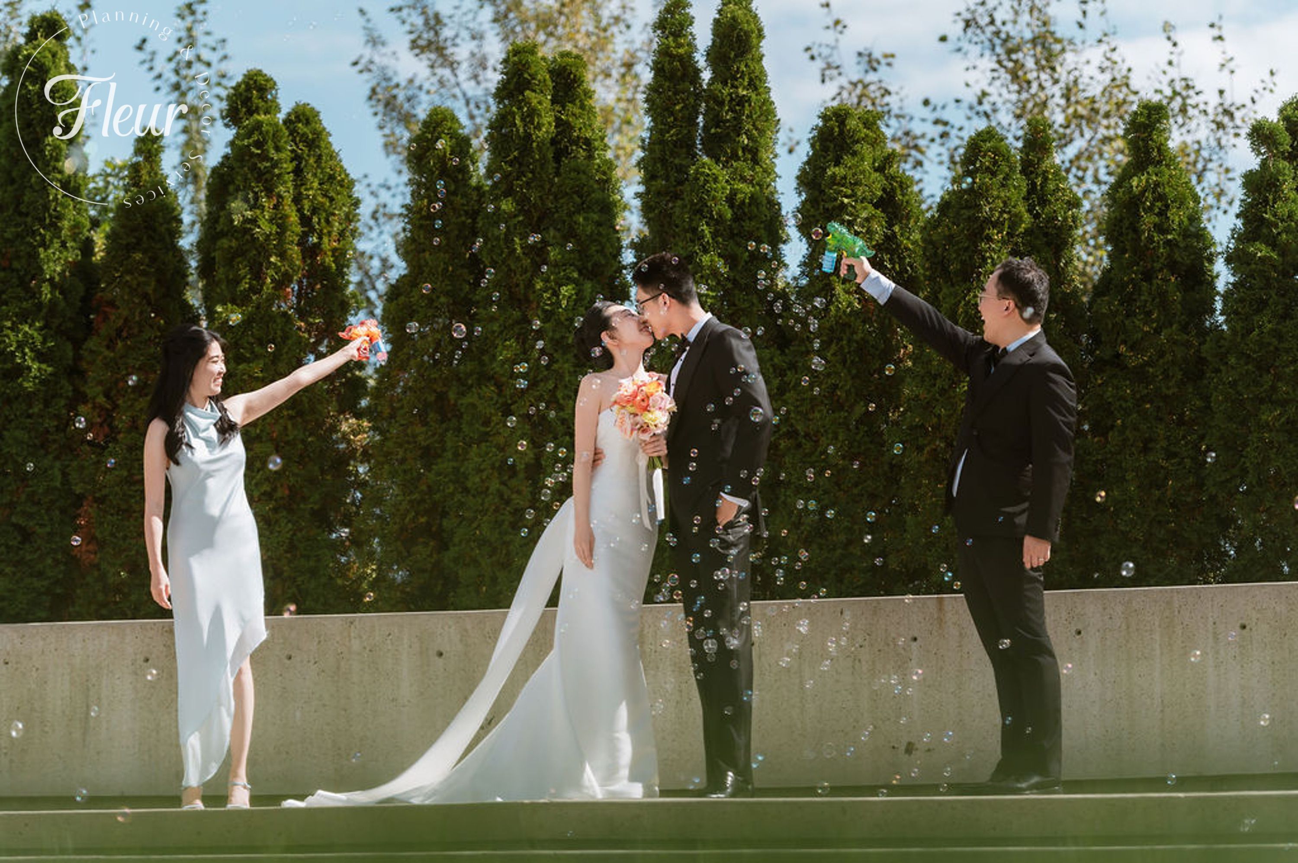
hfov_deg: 17.7
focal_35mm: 116
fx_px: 4179
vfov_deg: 11.8
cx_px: 649
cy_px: 432
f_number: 3.5
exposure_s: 1/5000
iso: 400
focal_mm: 116
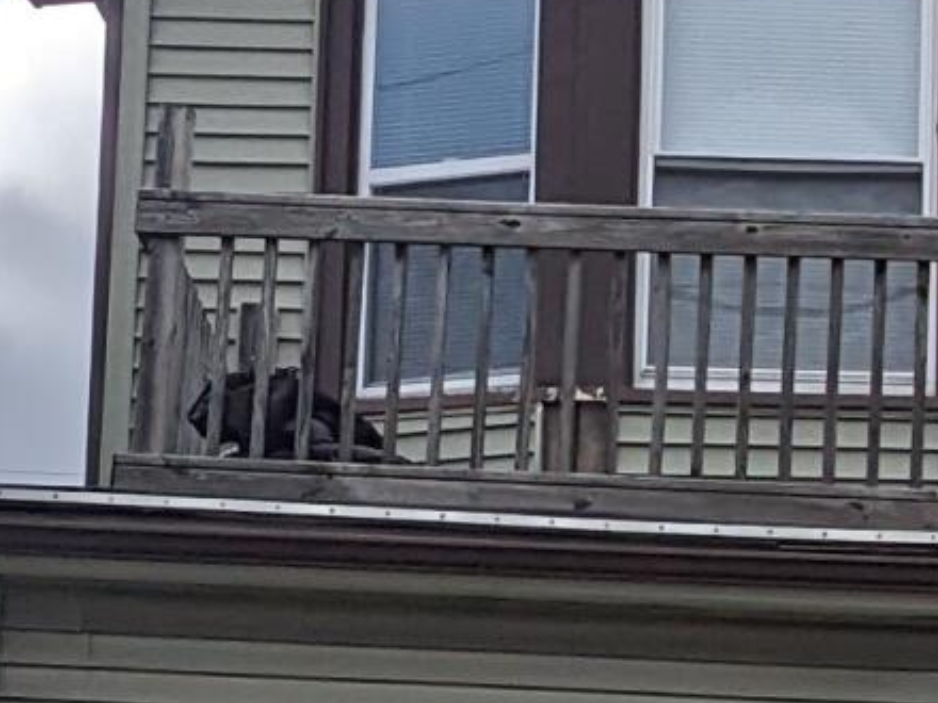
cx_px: 1143
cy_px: 560
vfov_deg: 8.1
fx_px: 4986
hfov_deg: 10.6
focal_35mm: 184
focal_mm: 4.38
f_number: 1.73
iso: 45
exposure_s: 1/7812
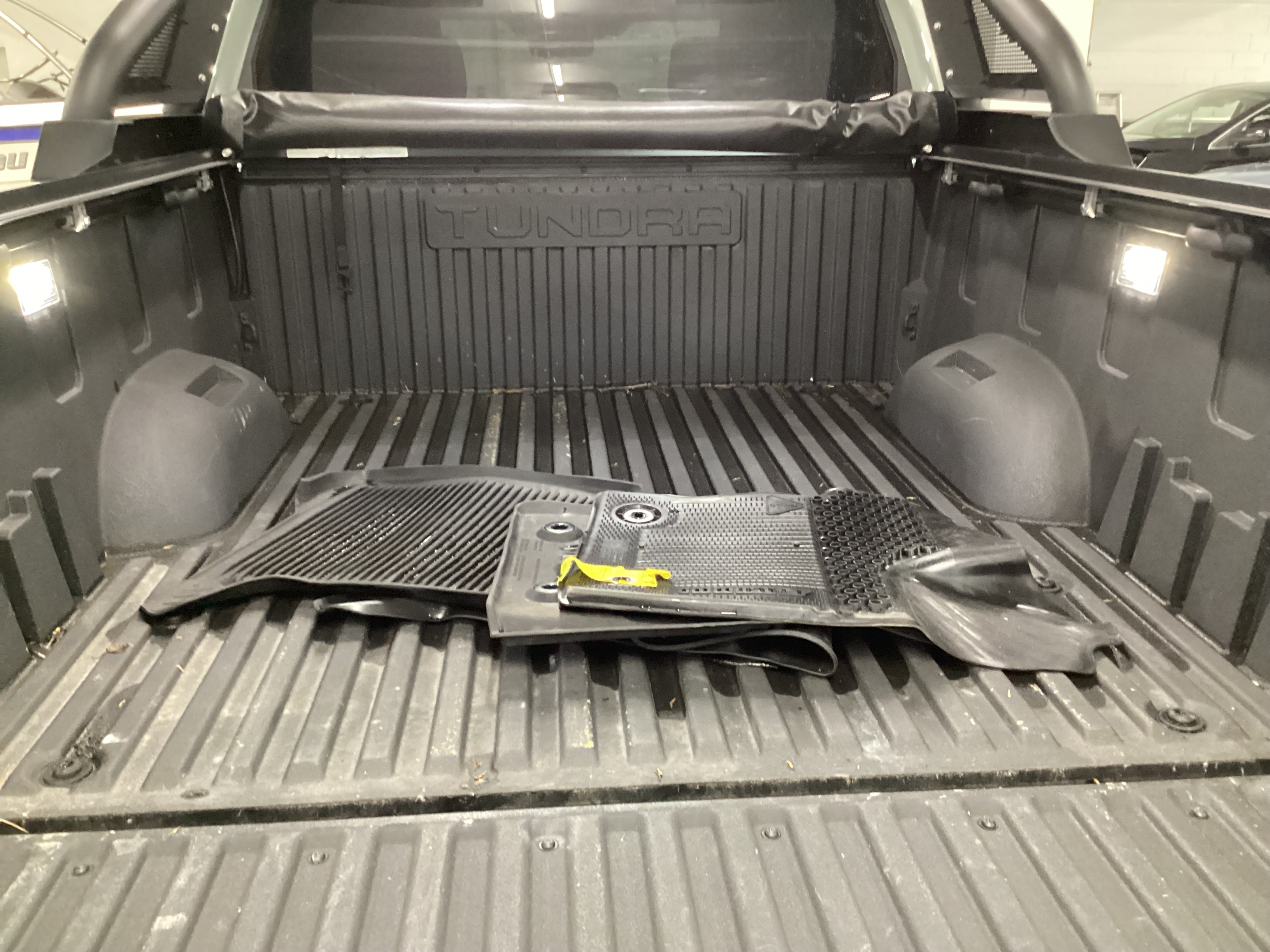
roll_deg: -0.2
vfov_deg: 45.4
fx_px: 1137
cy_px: 476
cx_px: 635
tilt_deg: -19.6
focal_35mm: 31
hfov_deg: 58.4
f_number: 2.4
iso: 640
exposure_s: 1/25
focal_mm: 3.3
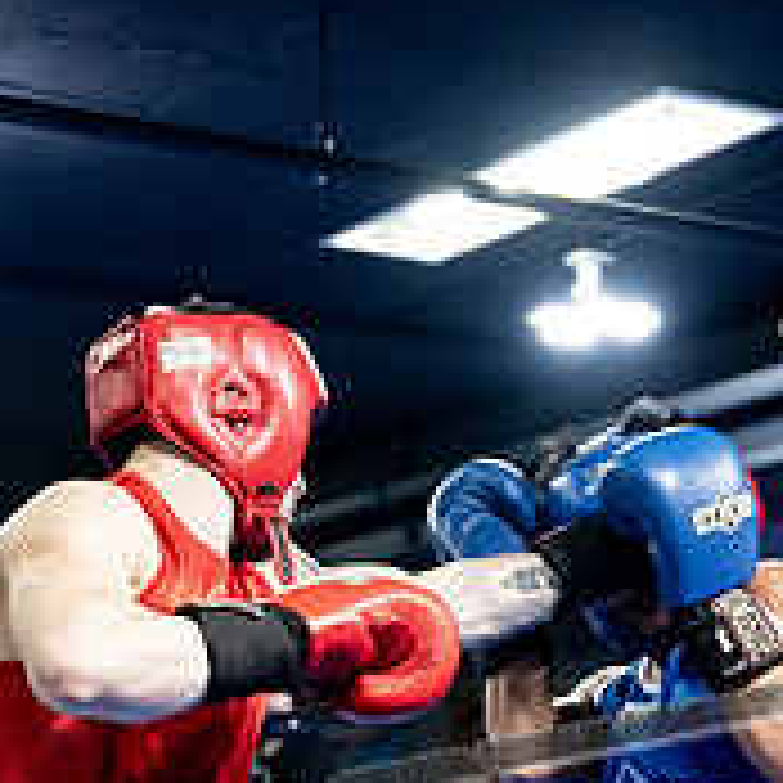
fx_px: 2534
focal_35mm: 99
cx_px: 328
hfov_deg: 17.6
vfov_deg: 17.0
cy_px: 848
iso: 8000
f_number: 2.8
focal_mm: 35
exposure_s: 1/1000
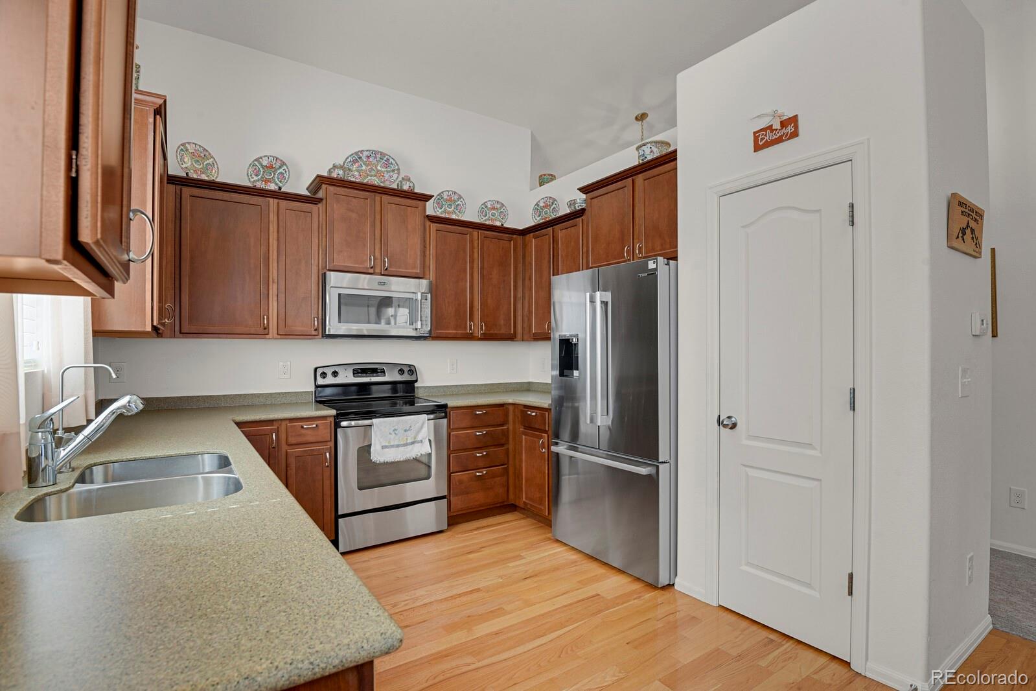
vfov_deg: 70.4
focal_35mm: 17
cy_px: 346
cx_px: 518
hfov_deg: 93.3
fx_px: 489
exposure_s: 1
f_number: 8
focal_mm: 17
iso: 250
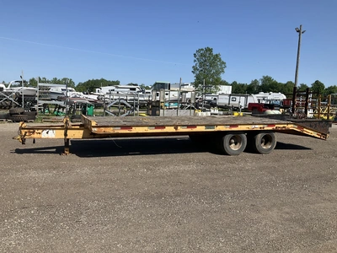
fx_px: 282
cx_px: 168
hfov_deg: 61.7
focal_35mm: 29
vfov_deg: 48.2
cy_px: 126
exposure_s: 1/2227
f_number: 1.8
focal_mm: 3
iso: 25
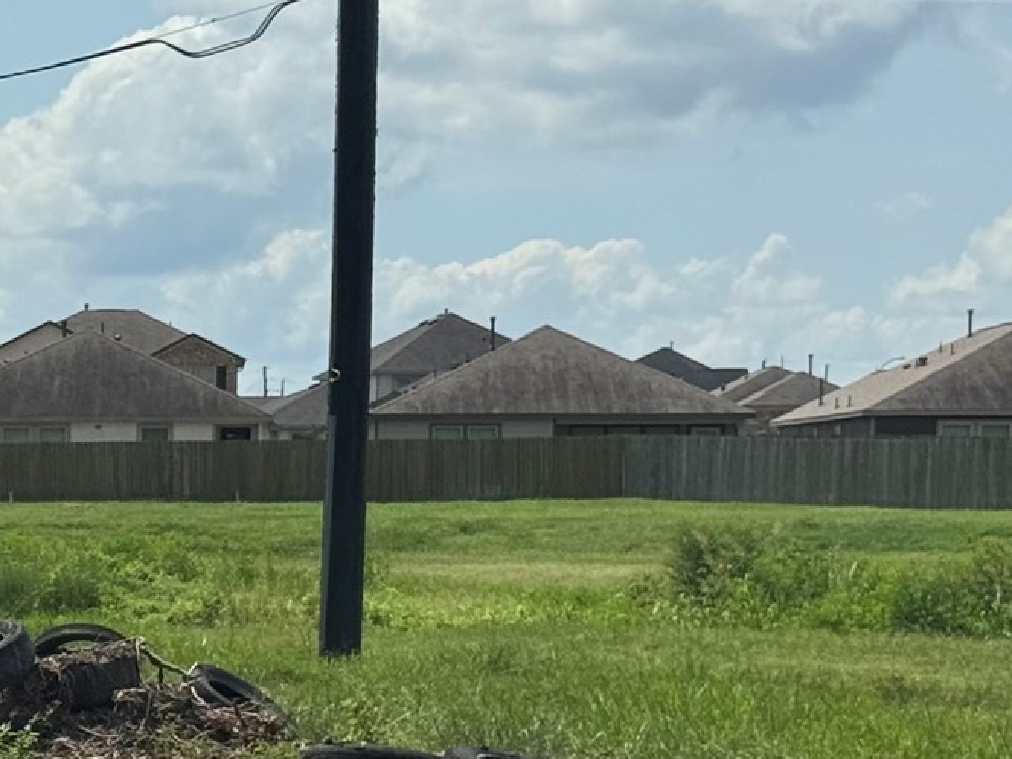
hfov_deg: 12.9
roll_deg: -0.7
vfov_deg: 9.9
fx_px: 4327
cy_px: 789
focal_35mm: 148
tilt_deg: -4.4
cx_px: -306
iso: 80
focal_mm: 6.76
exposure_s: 1/7092
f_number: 1.78
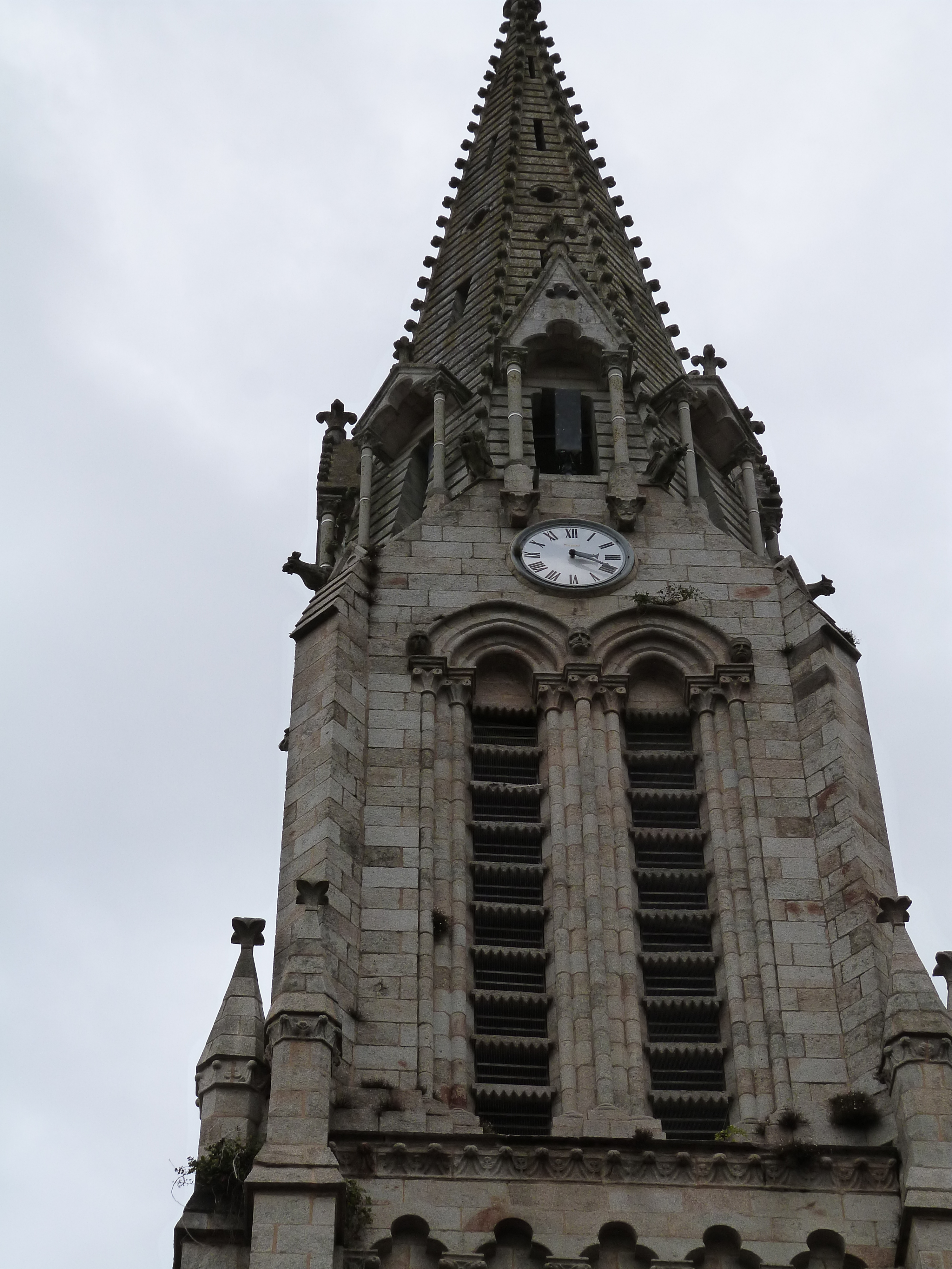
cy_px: 634
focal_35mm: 86
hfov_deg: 17.2
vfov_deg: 22.8
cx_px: 476
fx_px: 3154
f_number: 5.6
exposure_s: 1/500
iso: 160
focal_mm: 15.5
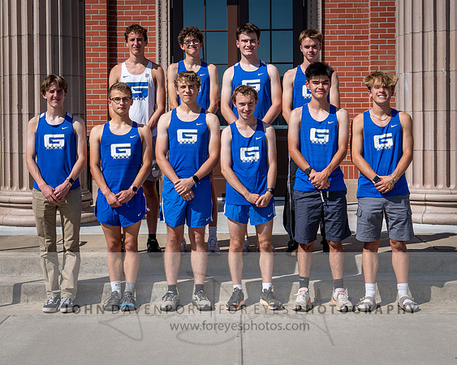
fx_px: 858
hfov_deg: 29.8
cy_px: 146
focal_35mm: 63
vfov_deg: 24.0
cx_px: 209
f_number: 8
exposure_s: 1/250
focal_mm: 35
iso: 64
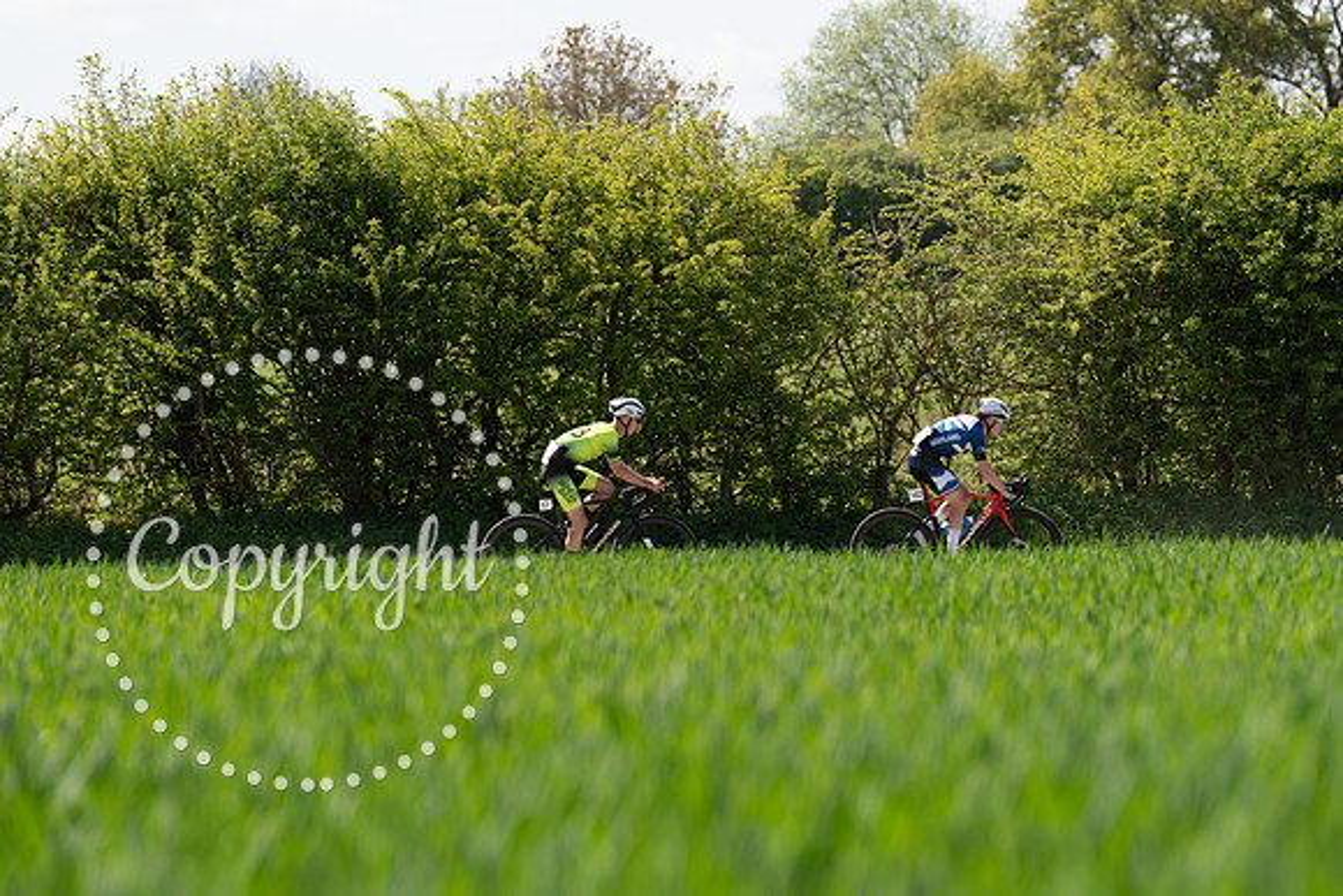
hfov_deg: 10.3
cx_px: 672
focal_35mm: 200
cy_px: 448
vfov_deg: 6.9
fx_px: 7463
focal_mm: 200
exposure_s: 1/1000
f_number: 5.6
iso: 320
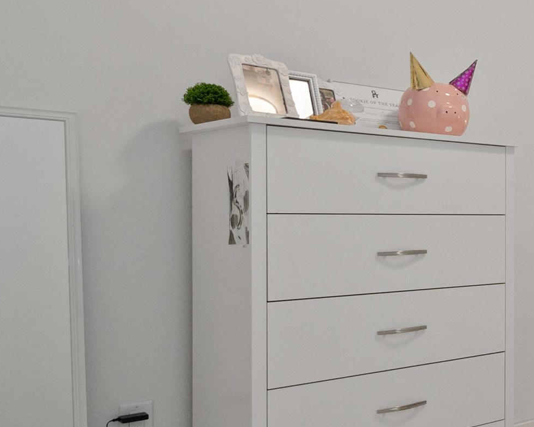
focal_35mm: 44
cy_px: 235
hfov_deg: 29.8
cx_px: 753
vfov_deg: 34.1
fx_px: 695
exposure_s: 1/30
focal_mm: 10
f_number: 6.3
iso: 250
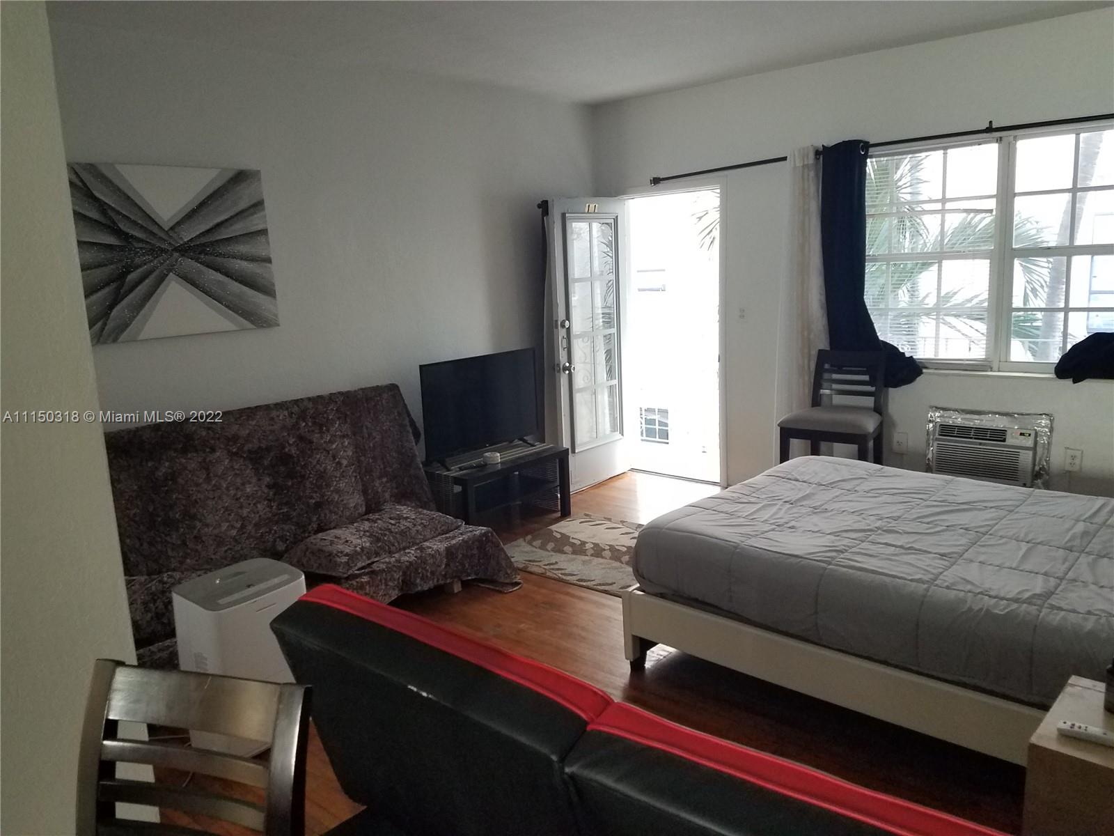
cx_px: 557
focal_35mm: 26
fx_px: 837
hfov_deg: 67.3
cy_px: 418
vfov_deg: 53.1
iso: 160
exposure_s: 1/60
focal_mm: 4.2
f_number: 1.7
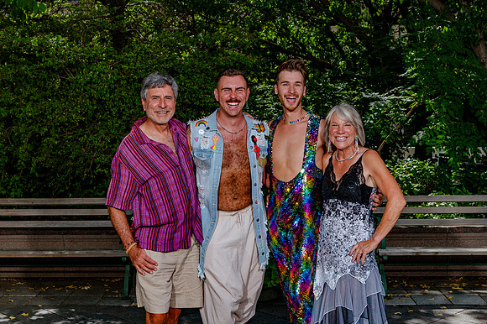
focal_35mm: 52
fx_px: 703
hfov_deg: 38.2
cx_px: 235
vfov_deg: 25.9
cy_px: 140
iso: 200
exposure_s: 1/320
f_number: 8
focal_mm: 44
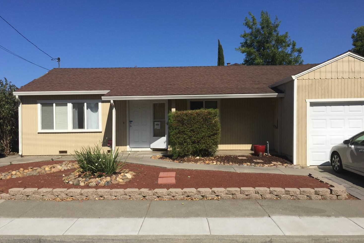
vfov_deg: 42.2
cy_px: 139
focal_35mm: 31
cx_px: 178
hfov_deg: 60.3
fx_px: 313
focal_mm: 4.15
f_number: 2.2
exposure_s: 1/3300
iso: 32
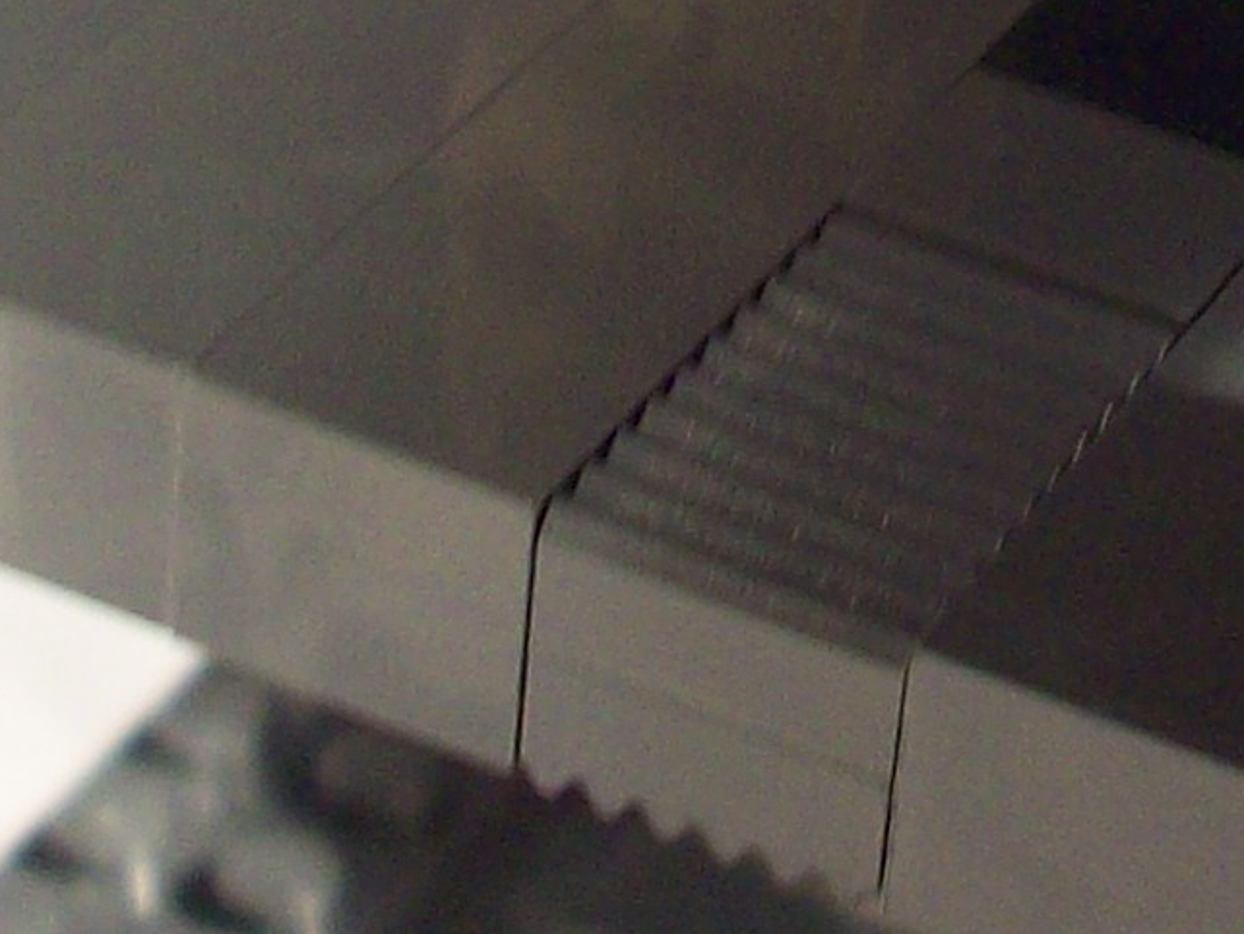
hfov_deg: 11.2
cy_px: -496
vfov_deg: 8.3
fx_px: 6327
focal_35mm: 176
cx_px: 1103
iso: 80
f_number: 2.8
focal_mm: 6.2
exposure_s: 1/102
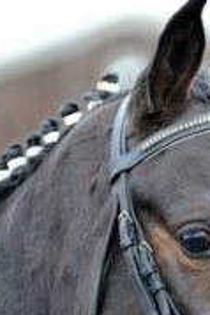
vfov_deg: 6.1
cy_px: 289
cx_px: 200
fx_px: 2937
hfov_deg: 4.1
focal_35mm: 335
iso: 800
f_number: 2.8
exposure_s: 1/400
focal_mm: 140
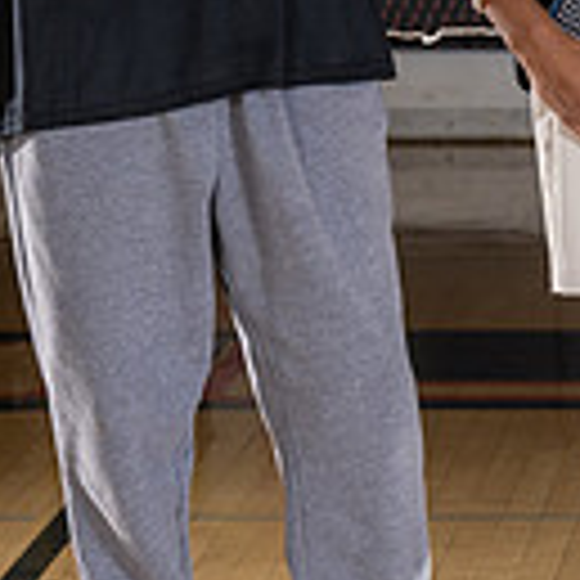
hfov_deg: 4.4
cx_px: 1294
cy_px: 181
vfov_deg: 4.5
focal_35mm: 387
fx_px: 7336
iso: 320
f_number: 6.3
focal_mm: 79
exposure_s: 1/100
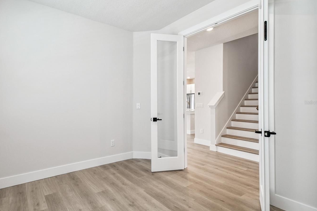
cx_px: 135
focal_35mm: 18
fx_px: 158
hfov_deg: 89.4
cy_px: 102
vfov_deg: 67.3
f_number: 7.1
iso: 100
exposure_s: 1/20
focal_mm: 10
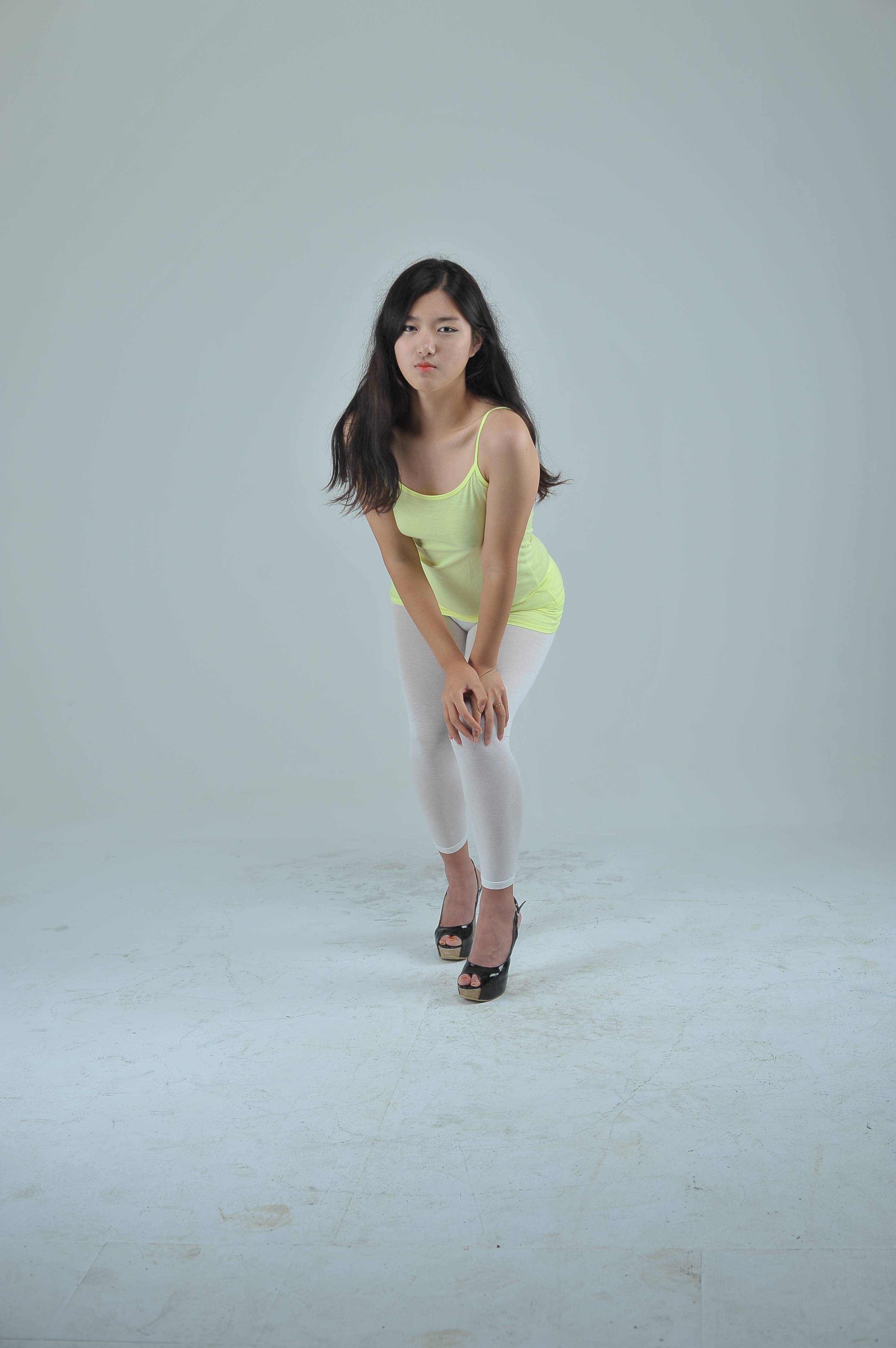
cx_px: 448
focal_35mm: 50
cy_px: 674
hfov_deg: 27.0
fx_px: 1869
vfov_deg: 39.6
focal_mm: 50
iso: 320
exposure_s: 1/160
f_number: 4.5
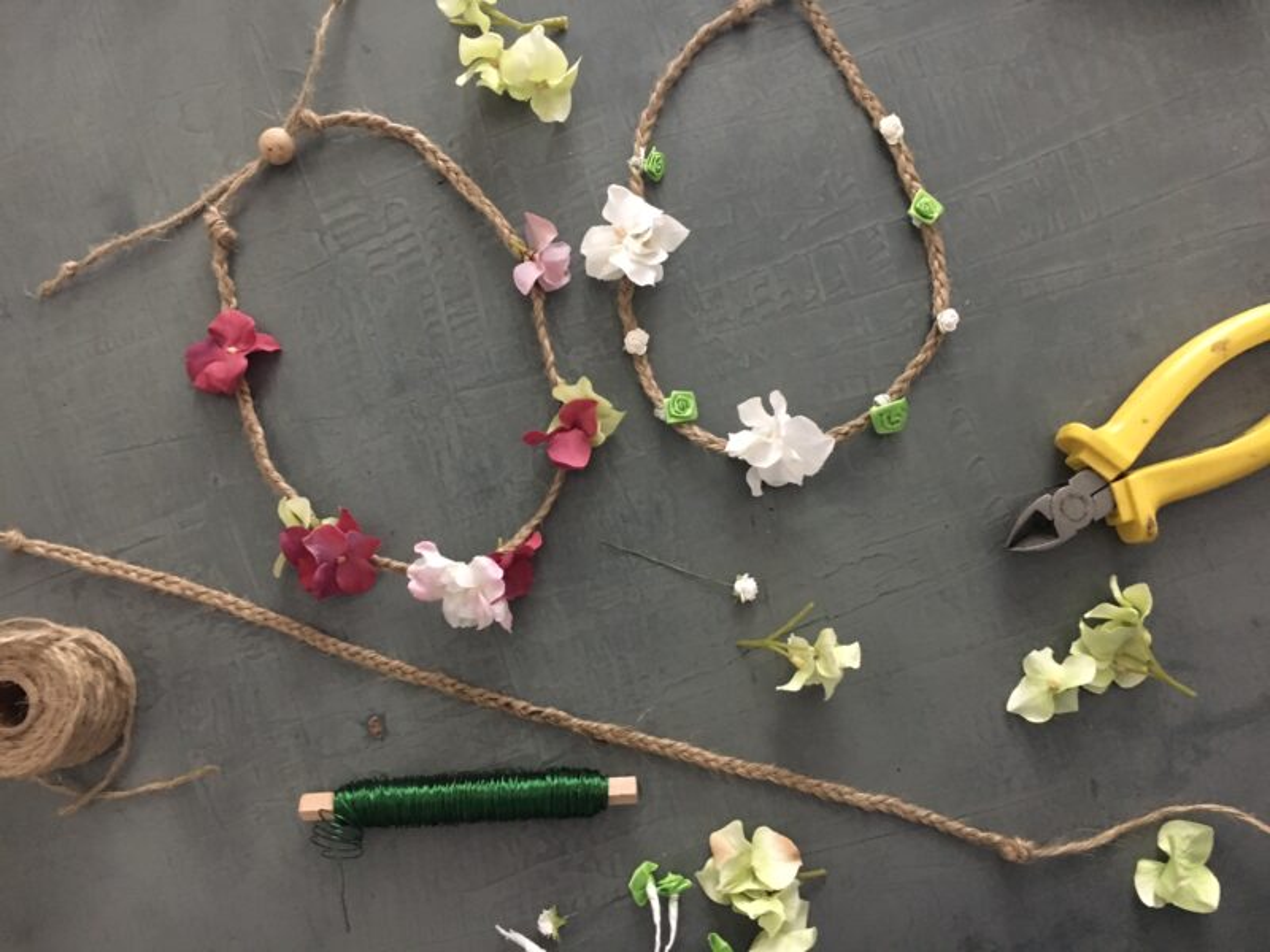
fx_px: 1064
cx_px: 635
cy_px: 476
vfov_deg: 48.2
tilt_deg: -86.1
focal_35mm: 29
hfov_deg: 61.7
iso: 400
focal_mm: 4.15
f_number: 2.2
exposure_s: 1/17
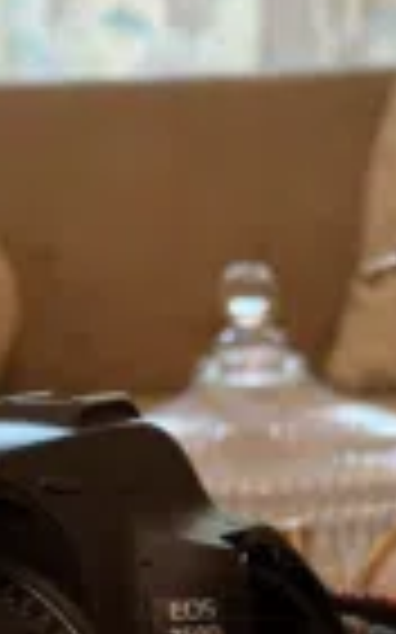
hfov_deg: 9.1
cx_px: 252
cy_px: 656
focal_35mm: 144
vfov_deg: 14.3
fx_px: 2489
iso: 160
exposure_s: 1/50
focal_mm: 6.76
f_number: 1.78
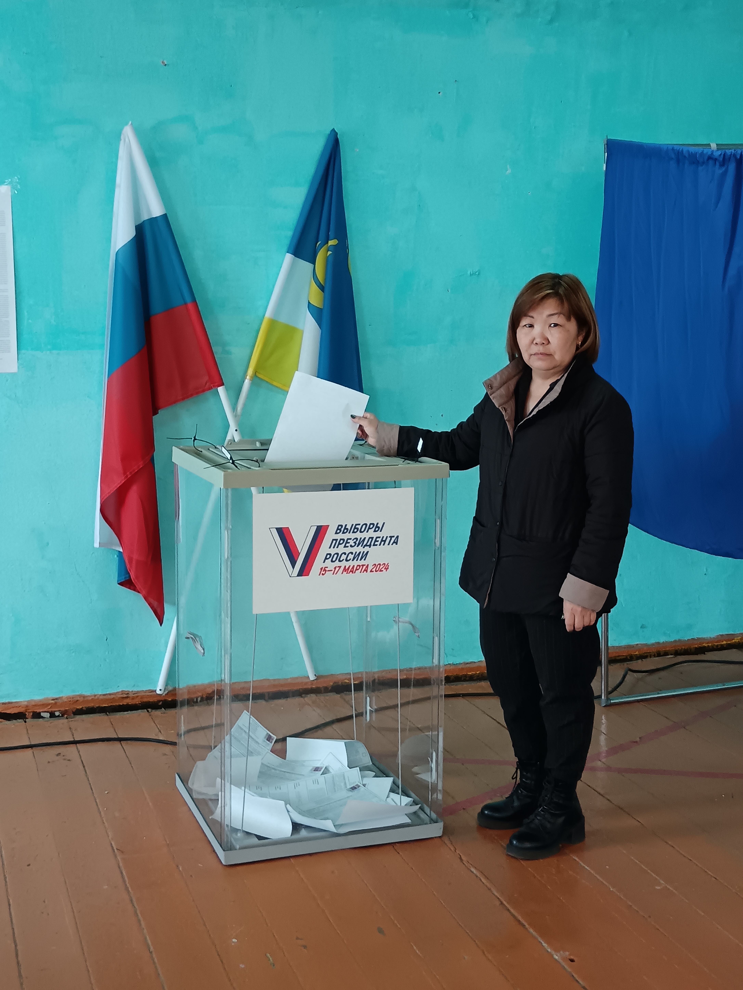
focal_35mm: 48
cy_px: 495
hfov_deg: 30.3
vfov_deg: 39.7
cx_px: 372
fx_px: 1374
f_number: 1.9
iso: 760
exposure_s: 1/50
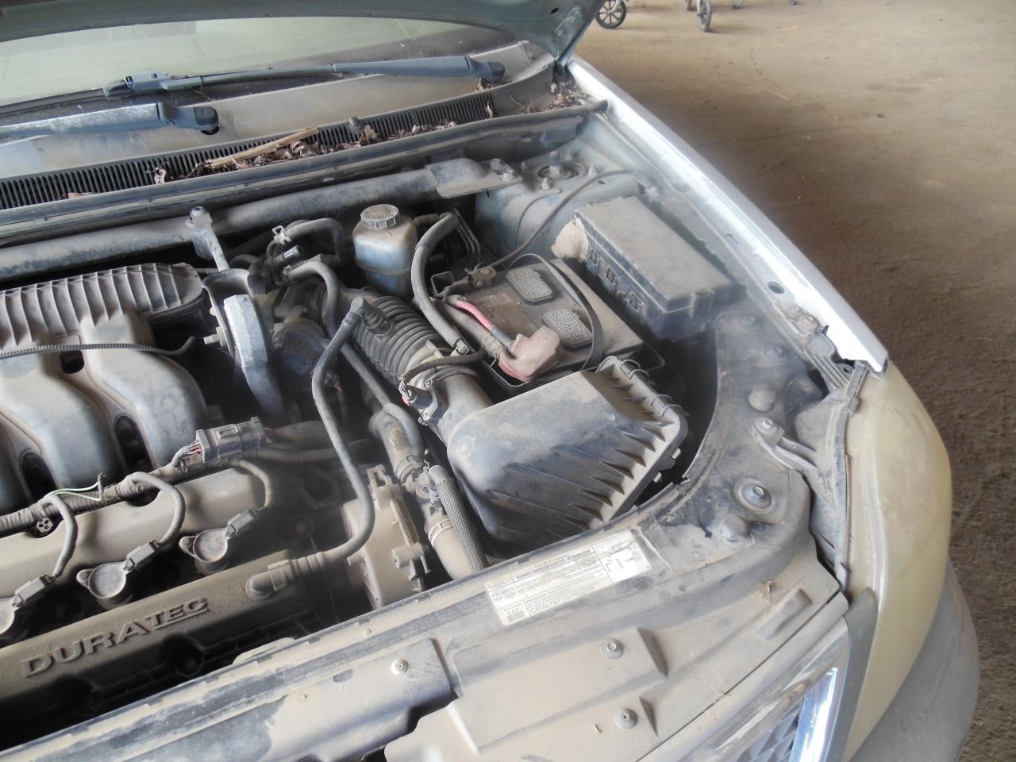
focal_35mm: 25
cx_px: 508
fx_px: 734
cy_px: 381
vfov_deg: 54.9
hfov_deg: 69.4
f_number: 3.2
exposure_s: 1/60
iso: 125
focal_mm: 4.5
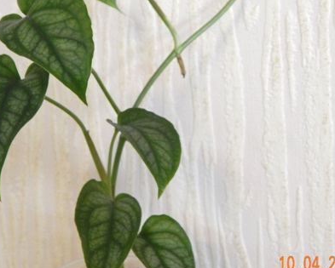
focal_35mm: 66
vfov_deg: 23.1
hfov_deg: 28.7
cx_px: 164
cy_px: 86
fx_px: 655
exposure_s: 1/25
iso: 400
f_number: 3.4
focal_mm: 6.8
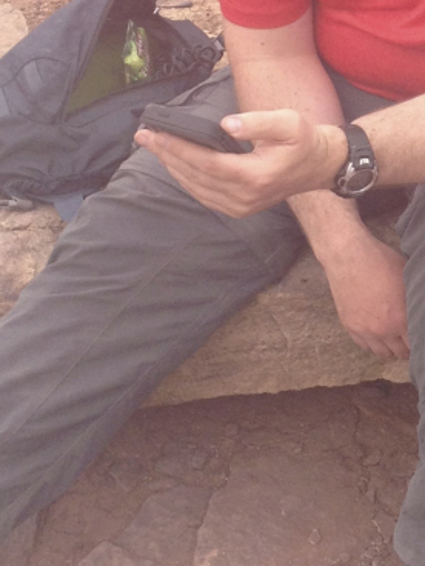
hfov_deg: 11.3
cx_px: 454
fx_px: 2128
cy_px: 113
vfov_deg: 15.1
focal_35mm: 130
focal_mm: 4.28
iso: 50
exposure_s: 1/418
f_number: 2.4
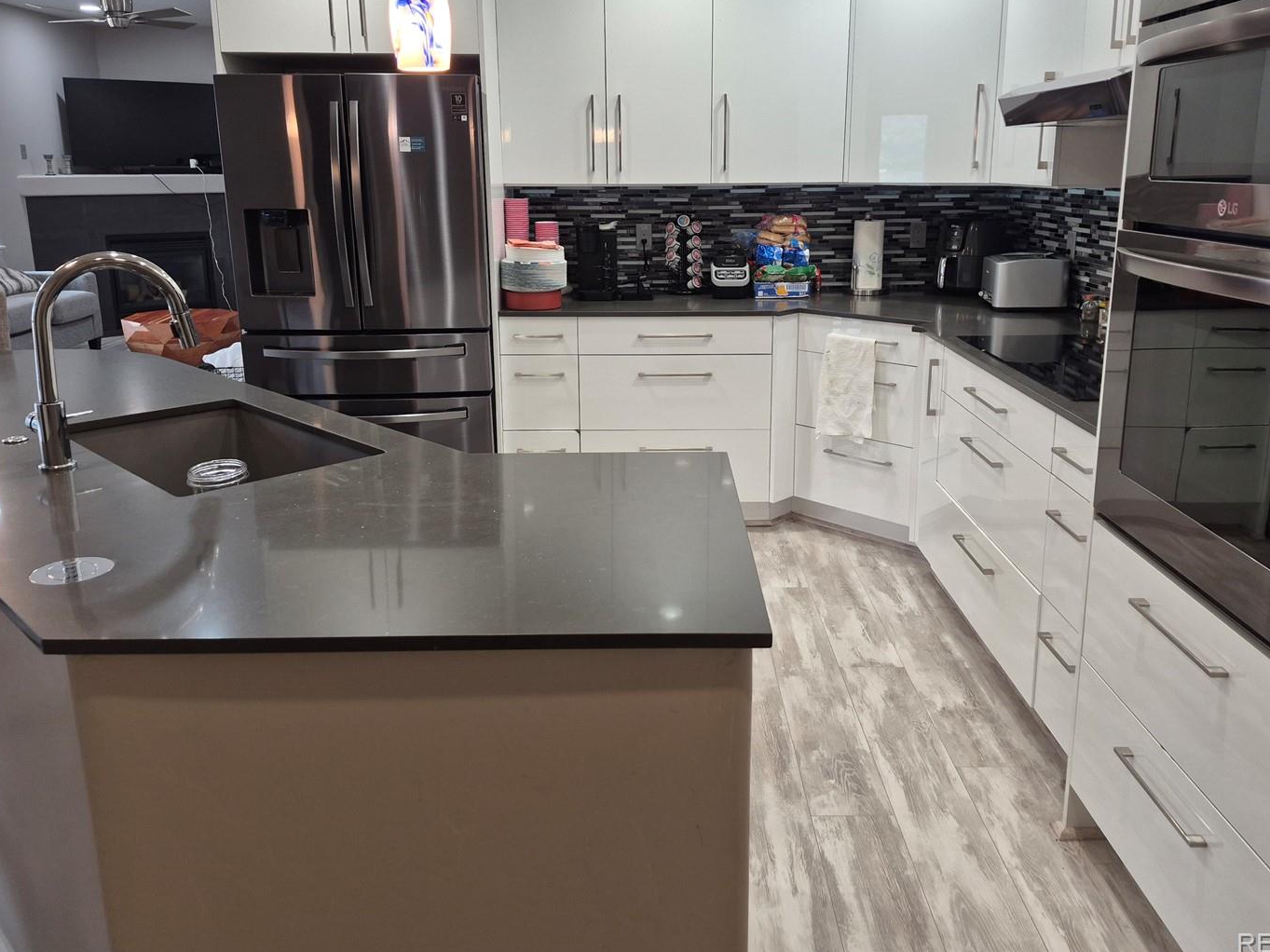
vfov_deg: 51.2
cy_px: 404
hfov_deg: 65.3
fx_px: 990
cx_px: 643
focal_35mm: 27
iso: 160
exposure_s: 1/120
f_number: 1.8
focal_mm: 5.4
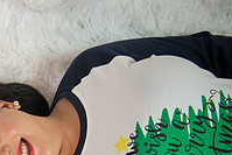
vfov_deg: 9.6
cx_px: -97
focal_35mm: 140
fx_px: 903
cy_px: 200
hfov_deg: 13.9
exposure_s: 1/100
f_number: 4.5
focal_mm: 48
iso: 1000
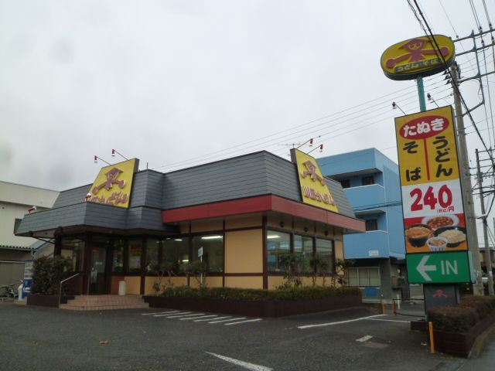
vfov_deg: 48.2
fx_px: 415
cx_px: 248
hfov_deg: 61.7
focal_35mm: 29
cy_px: 186
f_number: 3.5
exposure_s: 1/100
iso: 125
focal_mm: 5.2
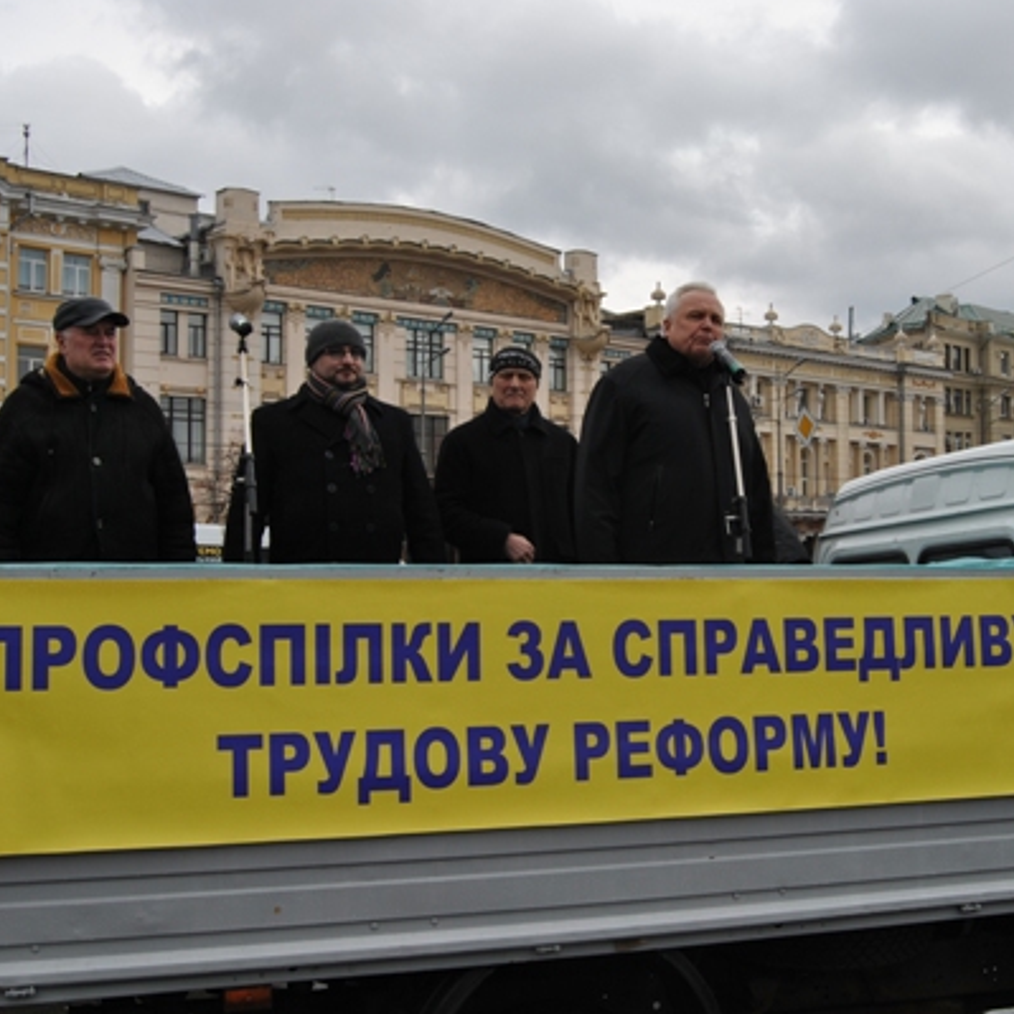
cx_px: 625
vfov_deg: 37.6
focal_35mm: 45
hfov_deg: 37.4
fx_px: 1491
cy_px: 503
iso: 100
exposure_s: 1/160
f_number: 6.3
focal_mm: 22
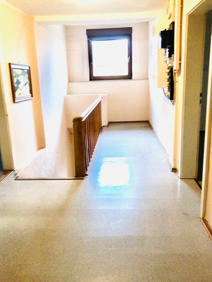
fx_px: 229
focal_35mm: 28
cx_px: 106
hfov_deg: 49.7
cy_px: 141
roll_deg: +1.4
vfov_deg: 63.4
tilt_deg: -10.2
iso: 64
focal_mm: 3.99
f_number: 1.8
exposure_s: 1/17
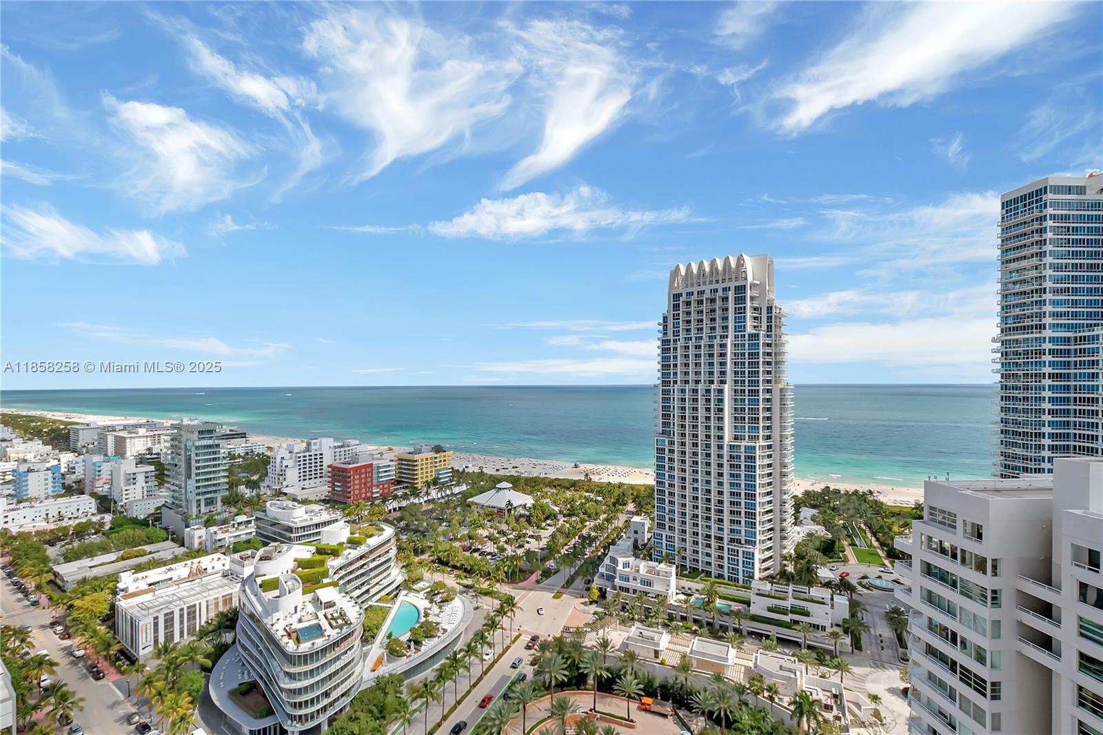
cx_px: 552
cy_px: 368
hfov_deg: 100.4
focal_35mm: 15
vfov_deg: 77.3
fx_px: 459
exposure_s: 1/1600
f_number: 8
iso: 100
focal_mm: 10
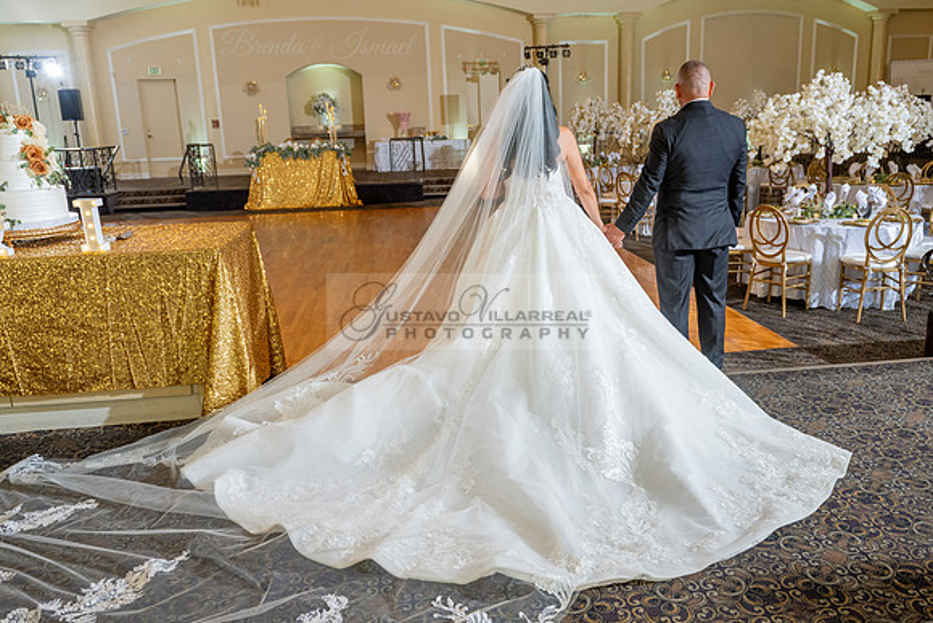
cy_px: 306
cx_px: 501
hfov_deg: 62.7
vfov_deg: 44.3
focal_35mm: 30
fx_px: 765
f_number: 4
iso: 800
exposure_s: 1/125
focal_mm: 24
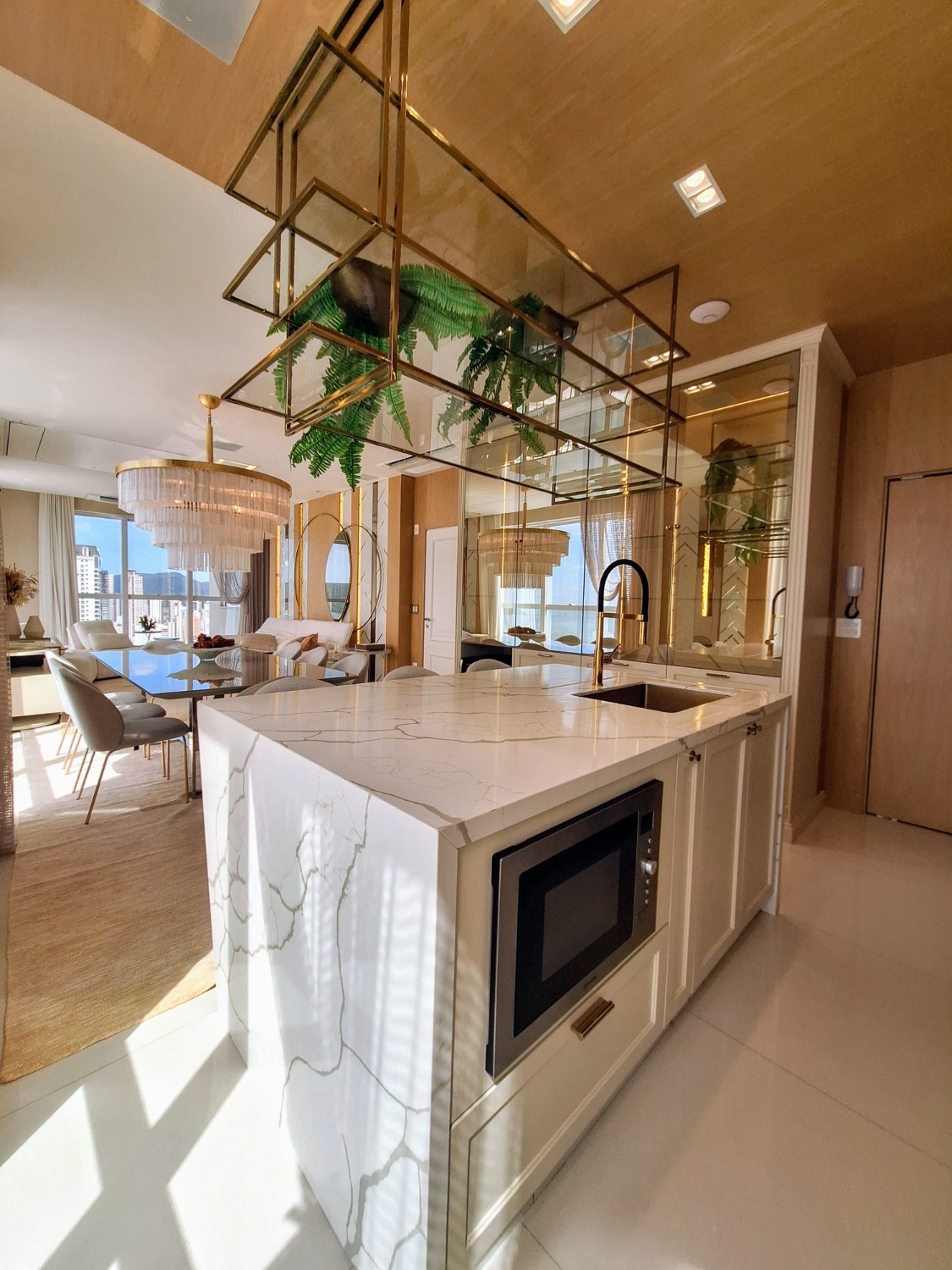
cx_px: 476
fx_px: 477
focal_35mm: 13
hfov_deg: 89.9
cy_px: 635
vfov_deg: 106.2
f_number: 2.2
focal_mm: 1.74
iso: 40
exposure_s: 1/571
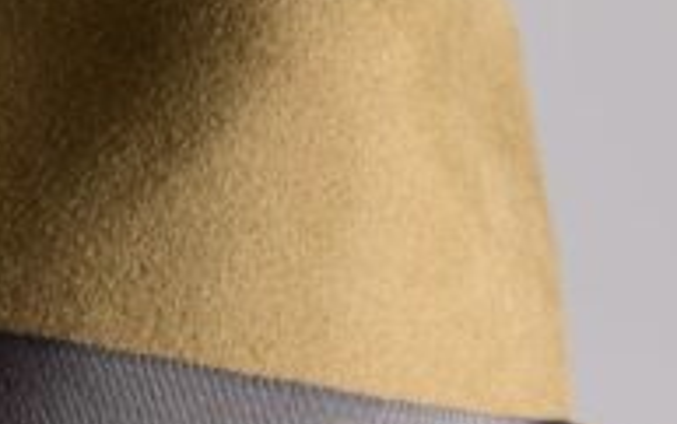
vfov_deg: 1.9
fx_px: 12483
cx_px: 681
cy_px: 944
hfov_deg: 3.1
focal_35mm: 676
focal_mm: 120
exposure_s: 1/200
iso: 100
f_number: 9
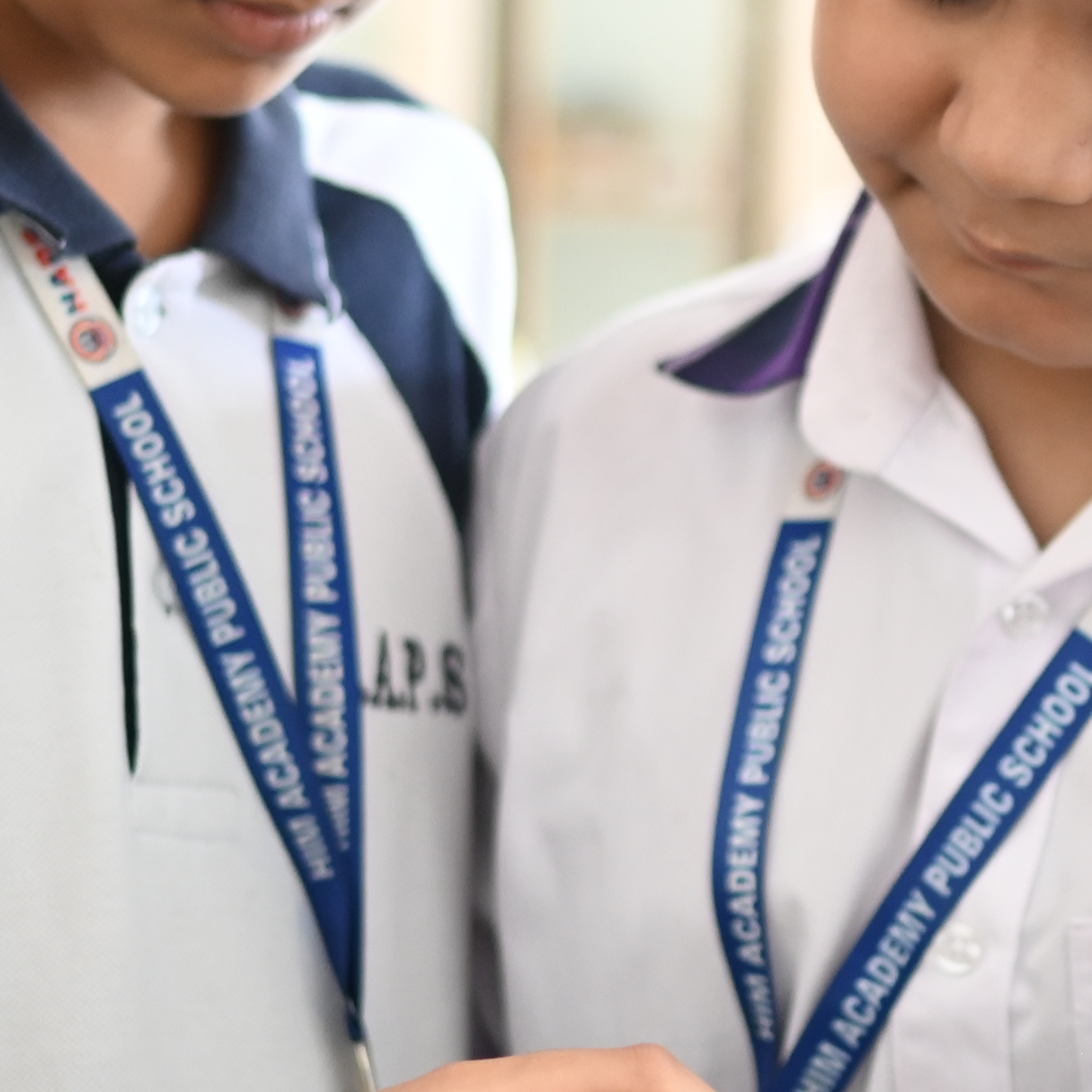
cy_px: 334
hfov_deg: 11.7
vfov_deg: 11.8
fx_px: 5282
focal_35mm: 148
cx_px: 1047
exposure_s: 1/125
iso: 1000
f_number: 1.8
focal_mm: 35
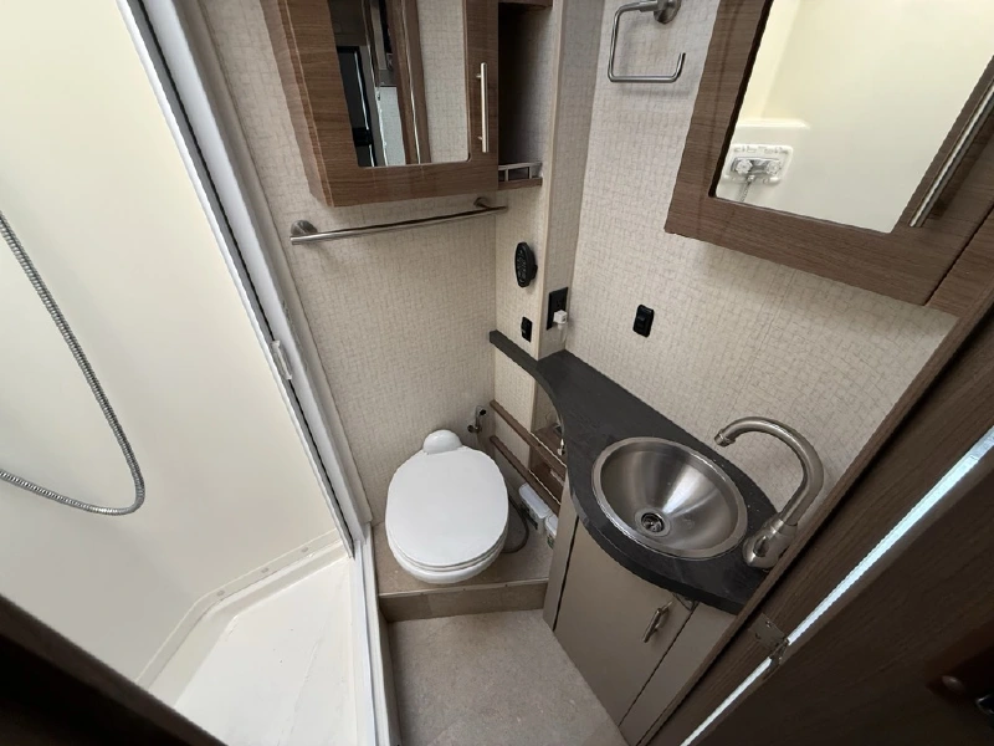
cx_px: 497
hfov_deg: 102.1
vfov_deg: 85.7
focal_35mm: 14
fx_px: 402
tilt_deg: -34.2
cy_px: 373
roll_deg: +1.4
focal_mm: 2.22
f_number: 2.2
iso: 320
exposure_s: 1/70
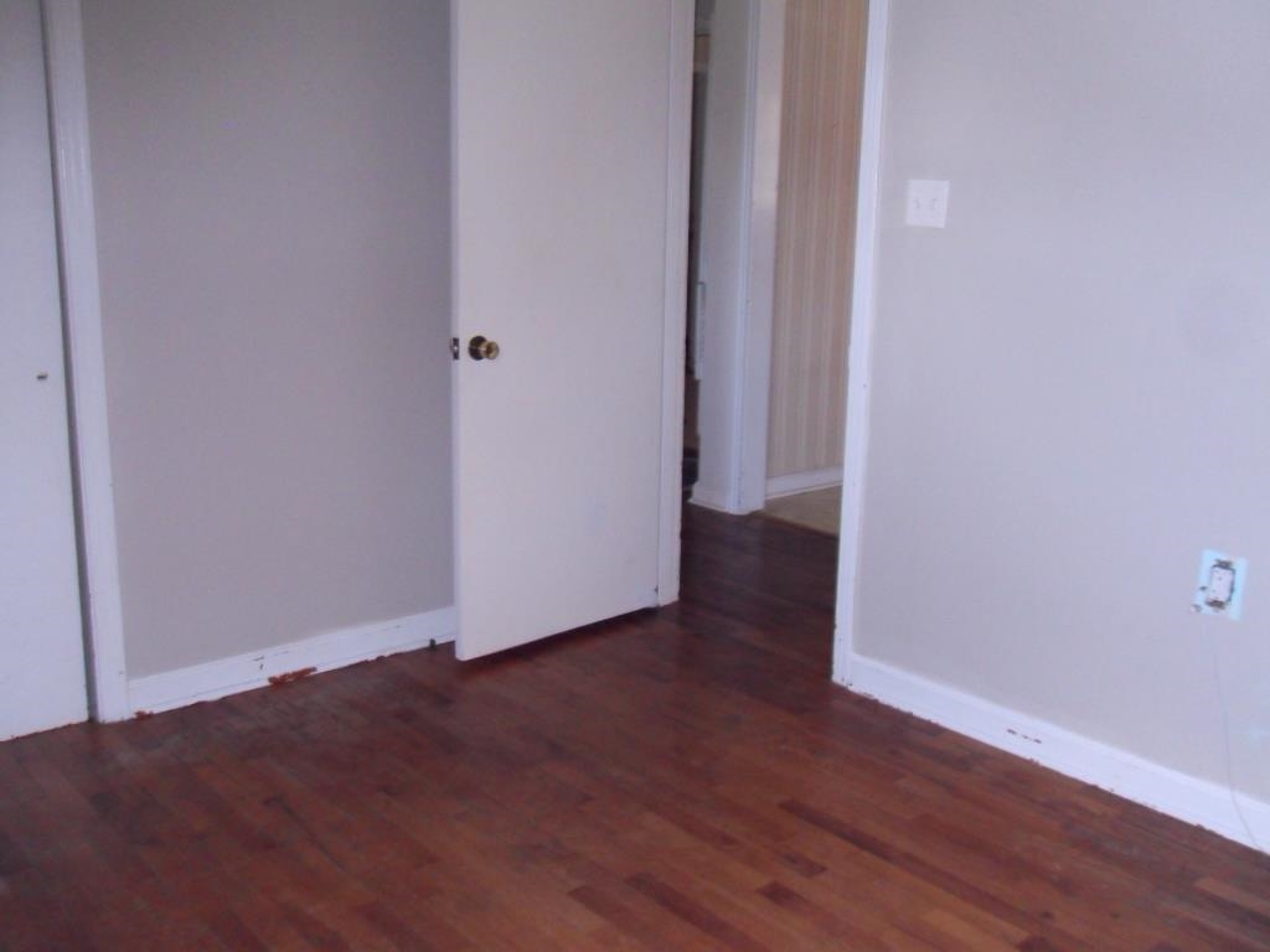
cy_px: 476
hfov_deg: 52.6
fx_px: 1284
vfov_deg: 40.7
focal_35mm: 35
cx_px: 635
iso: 400
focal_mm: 6.3
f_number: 3.5
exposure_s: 1/45
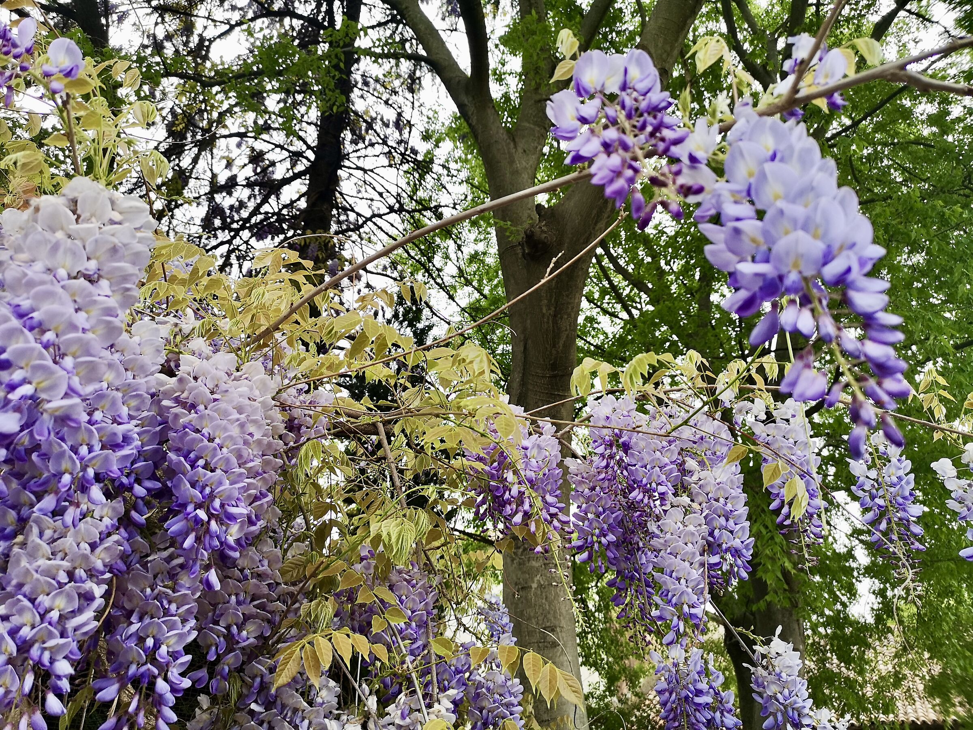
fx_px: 759
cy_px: 365
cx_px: 486
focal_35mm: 27
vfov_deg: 51.4
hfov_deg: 65.3
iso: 64
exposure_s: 1/180
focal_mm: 5.58
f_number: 1.8
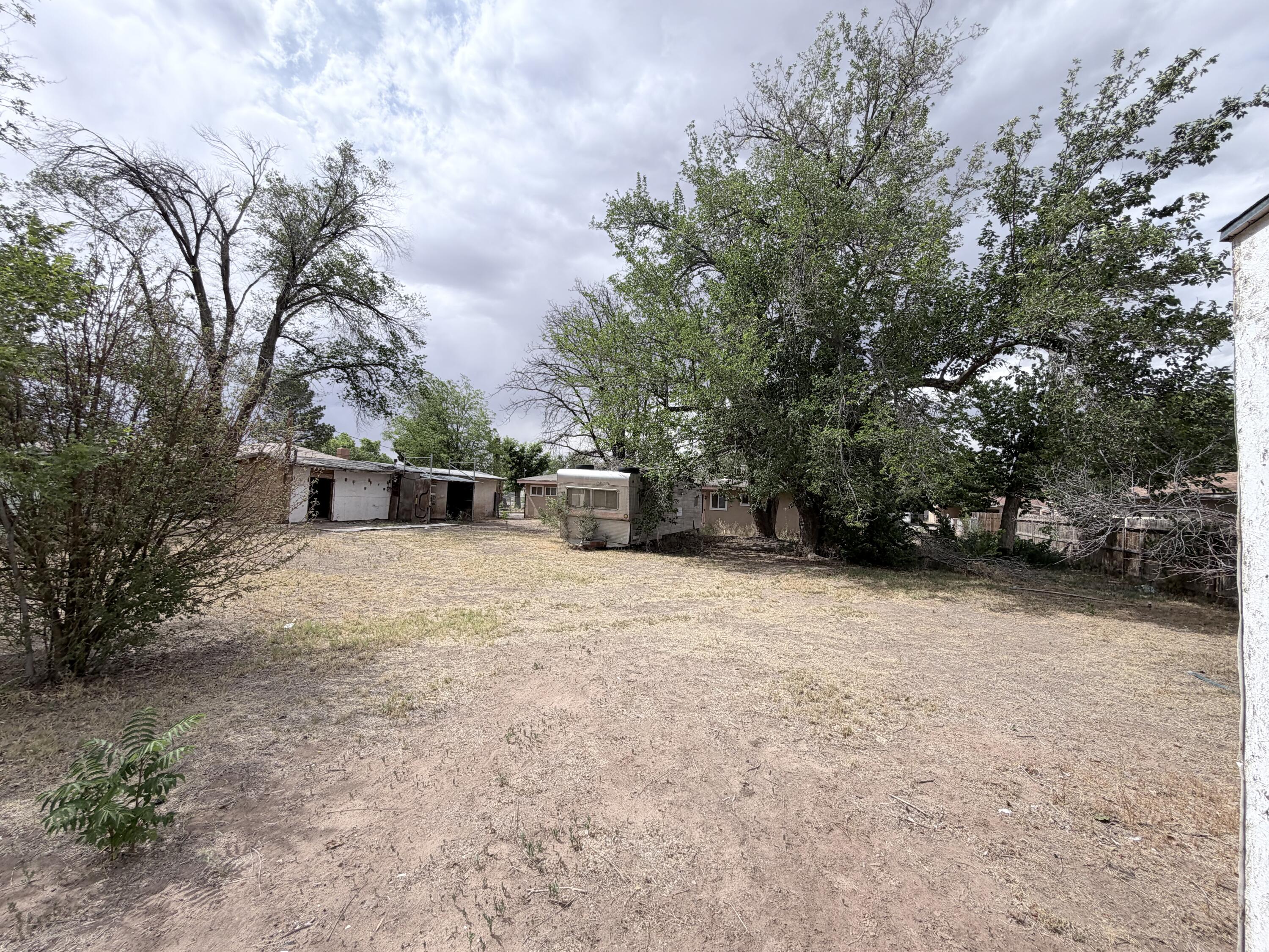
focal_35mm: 14
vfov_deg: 85.7
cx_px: 634
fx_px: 513
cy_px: 476
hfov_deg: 102.1
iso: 20
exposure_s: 1/1017
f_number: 2.2
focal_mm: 2.22
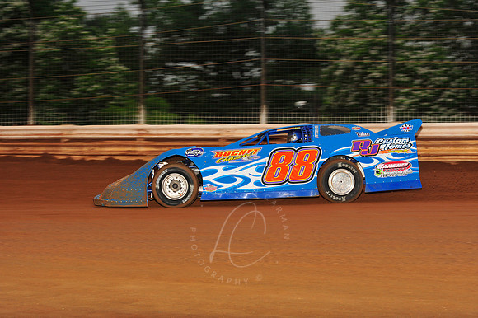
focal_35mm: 92
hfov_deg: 22.2
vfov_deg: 14.8
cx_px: 239
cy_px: 159
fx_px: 1221
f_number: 8
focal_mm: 92
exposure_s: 1/320
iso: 1000
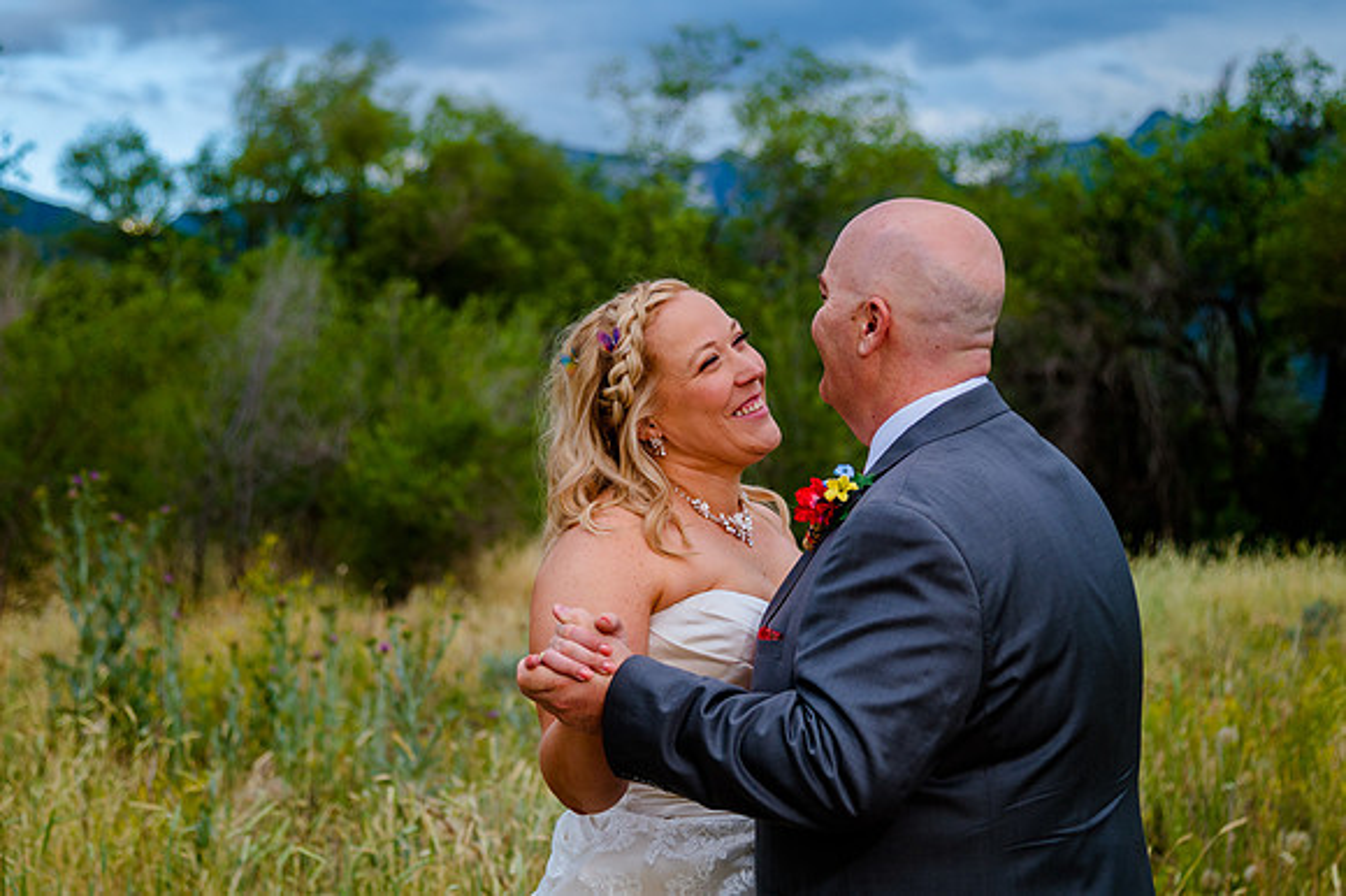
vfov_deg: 15.4
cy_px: 460
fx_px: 3306
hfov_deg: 23.0
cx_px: 673
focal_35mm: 88
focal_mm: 65
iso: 125
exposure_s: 1/250
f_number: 4
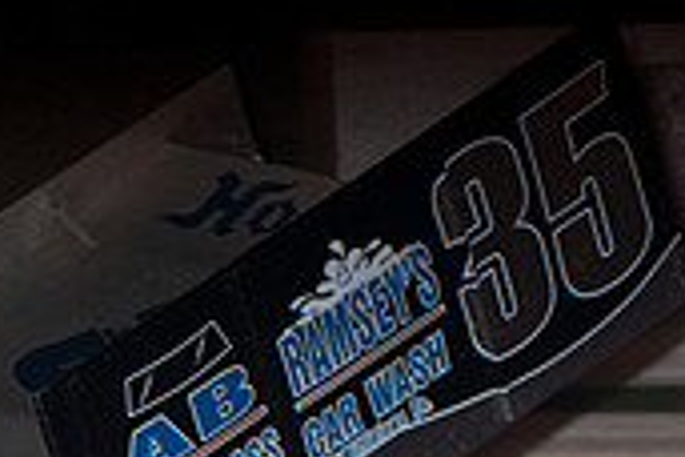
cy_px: 758
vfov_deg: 3.4
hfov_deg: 5.0
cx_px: -180
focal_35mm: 407
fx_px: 7744
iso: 400
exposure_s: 1/400
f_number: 4
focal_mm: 80
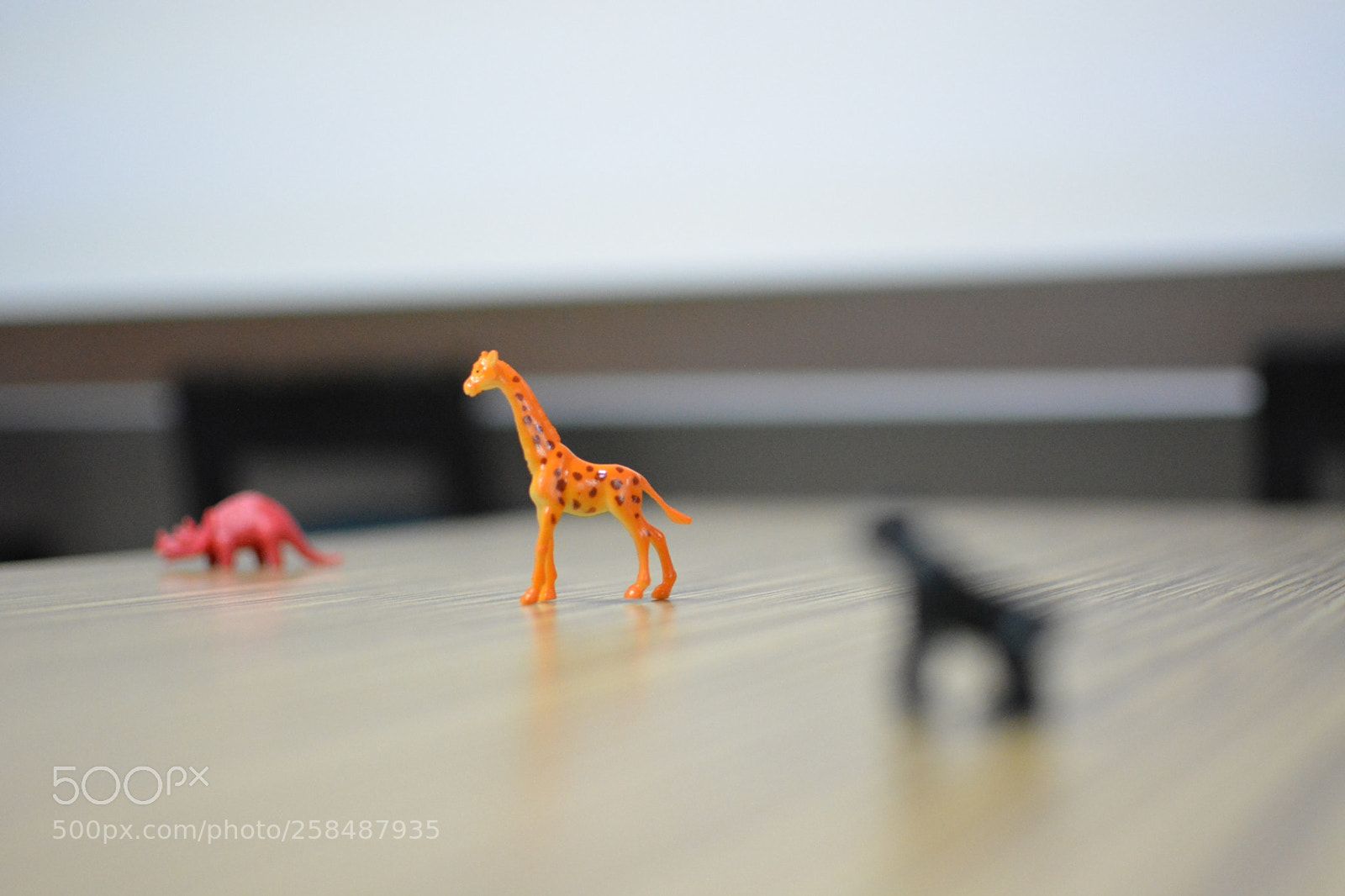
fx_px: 1961
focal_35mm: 52
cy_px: 448
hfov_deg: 37.9
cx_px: 672
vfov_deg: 25.7
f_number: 1.8
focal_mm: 35
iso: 3200
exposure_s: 1/160
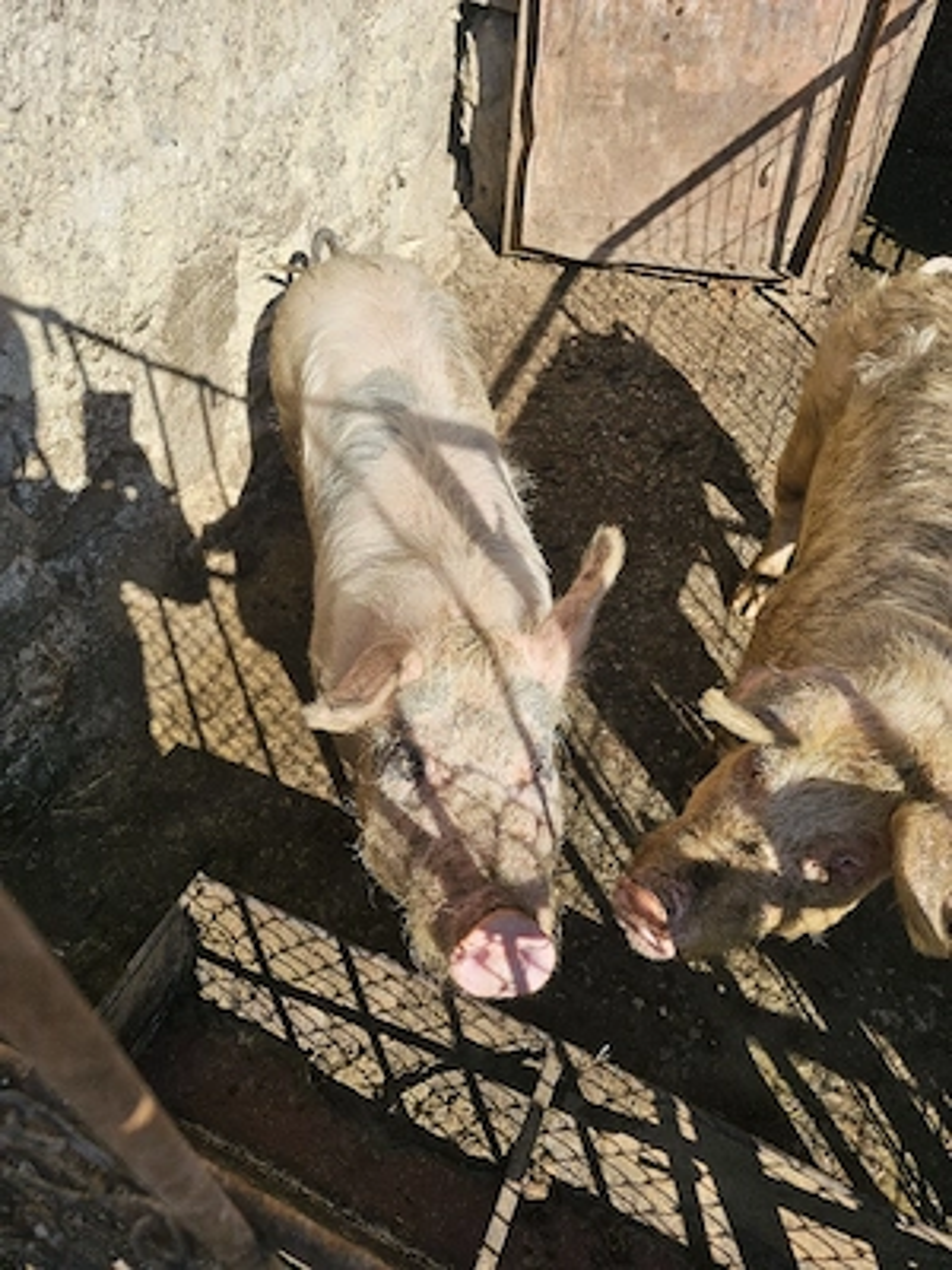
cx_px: 476
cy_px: 635
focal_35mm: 23
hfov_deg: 58.9
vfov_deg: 73.9
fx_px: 843
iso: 10
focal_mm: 6.3
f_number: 1.7
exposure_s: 1/769
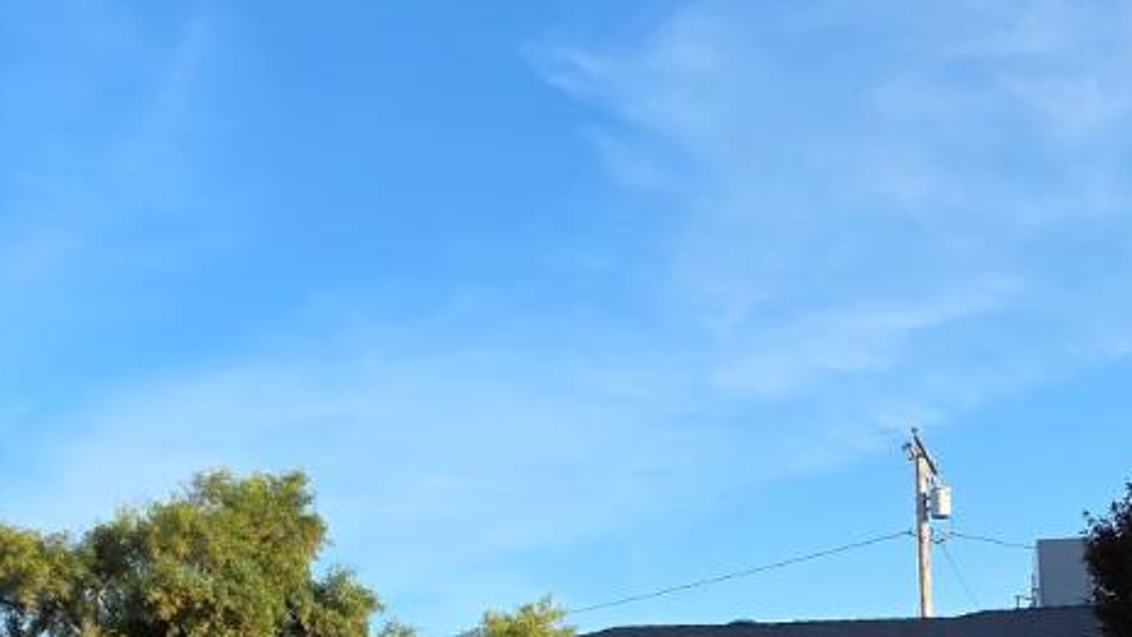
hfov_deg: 42.8
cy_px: 766
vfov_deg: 23.7
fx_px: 1381
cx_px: 882
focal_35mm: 46
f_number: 1.9
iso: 40
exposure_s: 1/803
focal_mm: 2.2
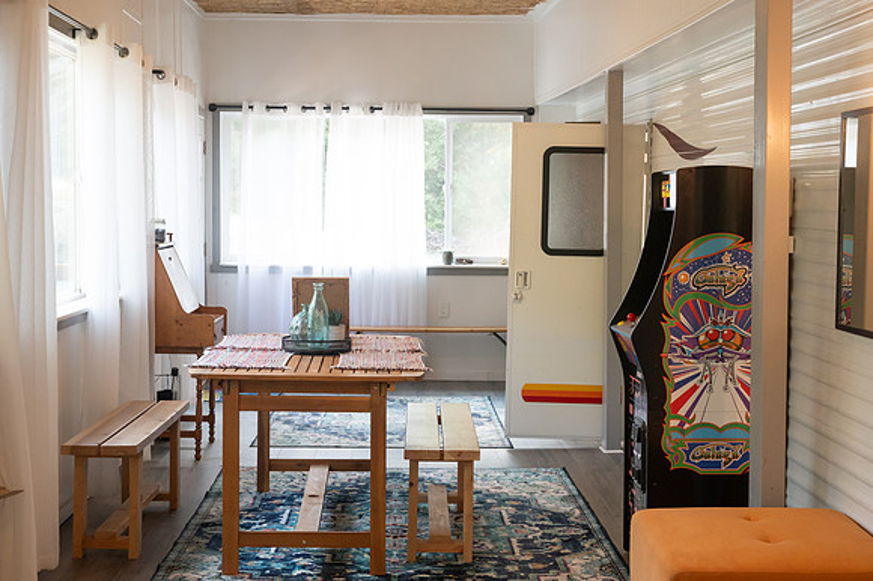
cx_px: 418
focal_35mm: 53
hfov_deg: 37.4
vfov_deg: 25.4
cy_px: 274
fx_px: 1290
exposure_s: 1/100
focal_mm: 50
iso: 5000
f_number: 8
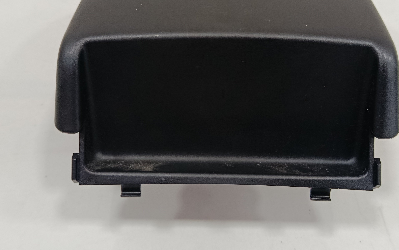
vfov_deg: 30.4
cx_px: 213
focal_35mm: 42
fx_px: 457
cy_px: 88
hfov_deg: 47.2
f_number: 1.7
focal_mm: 5.24
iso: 1118
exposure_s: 1/100
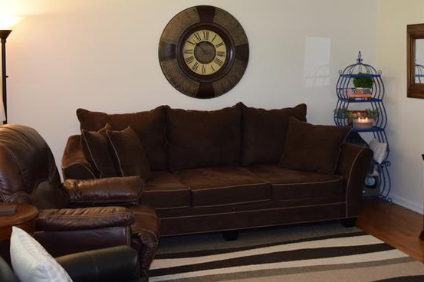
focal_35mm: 50
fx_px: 589
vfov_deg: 26.8
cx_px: 266
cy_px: 89
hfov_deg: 39.3
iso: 800
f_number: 4
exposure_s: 1/80
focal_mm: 18
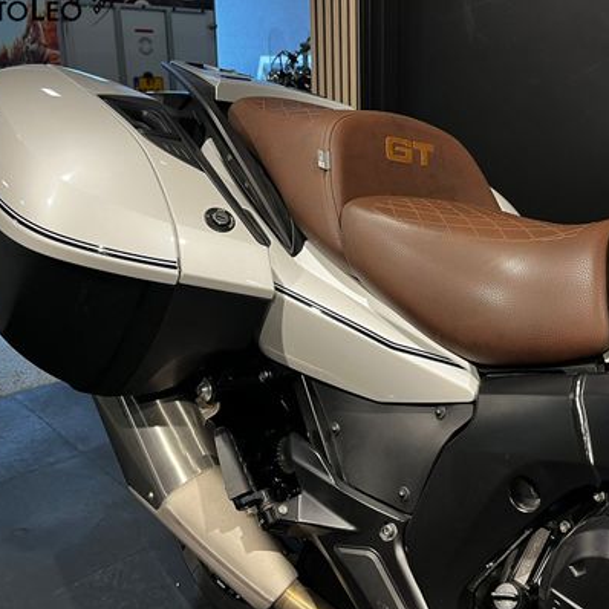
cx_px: 418
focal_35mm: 37
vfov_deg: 44.9
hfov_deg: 44.1
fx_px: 736
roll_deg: -1.0
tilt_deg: -16.5
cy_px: 282
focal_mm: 5.1
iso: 80
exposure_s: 1/50
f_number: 1.6
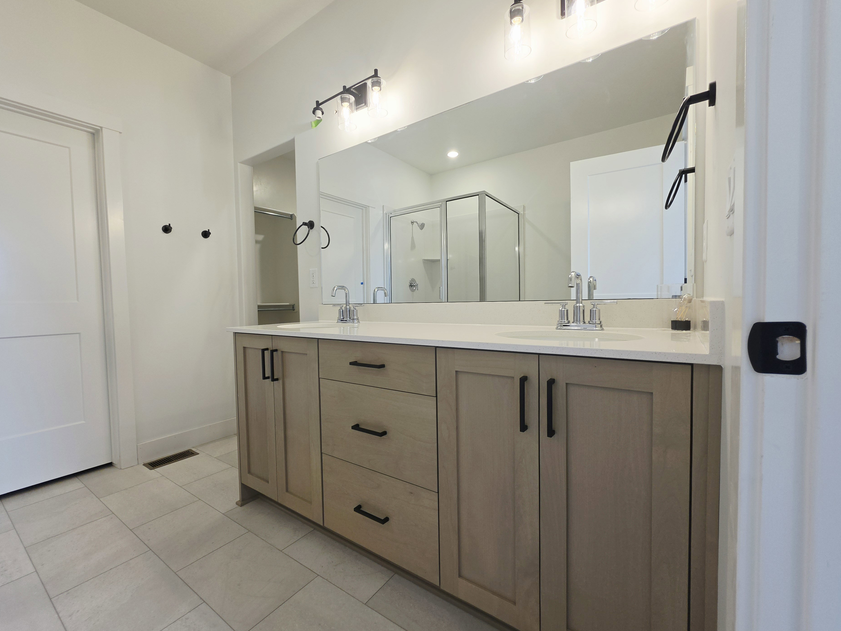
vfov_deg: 85.7
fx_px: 340
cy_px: 320
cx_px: 403
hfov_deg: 102.0
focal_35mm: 14
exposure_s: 1/120
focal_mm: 2.2
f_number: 1.9
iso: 32
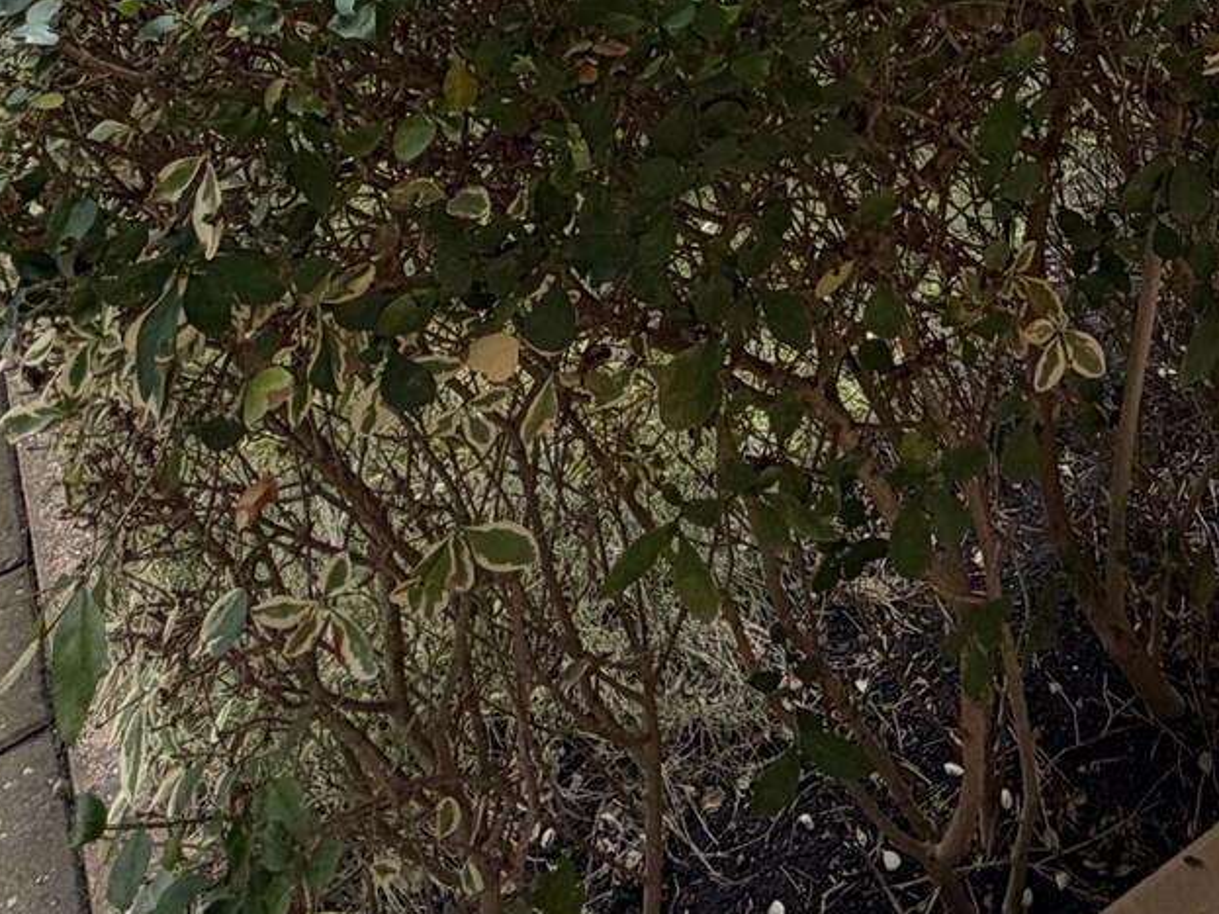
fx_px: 1620
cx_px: 877
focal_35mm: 46
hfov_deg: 40.4
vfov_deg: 23.5
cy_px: -538
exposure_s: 1/502
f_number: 2.2
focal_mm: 2.22
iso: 50
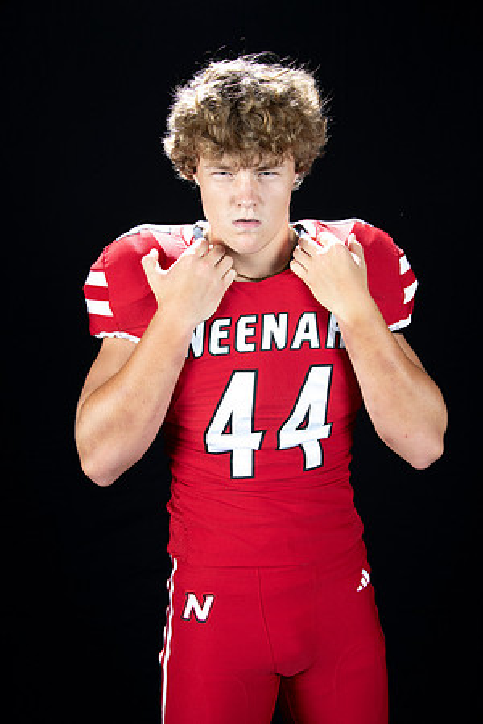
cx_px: 242
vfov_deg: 41.1
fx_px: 966
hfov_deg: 28.1
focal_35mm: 48
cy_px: 362
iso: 320
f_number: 9
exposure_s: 1/160
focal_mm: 48
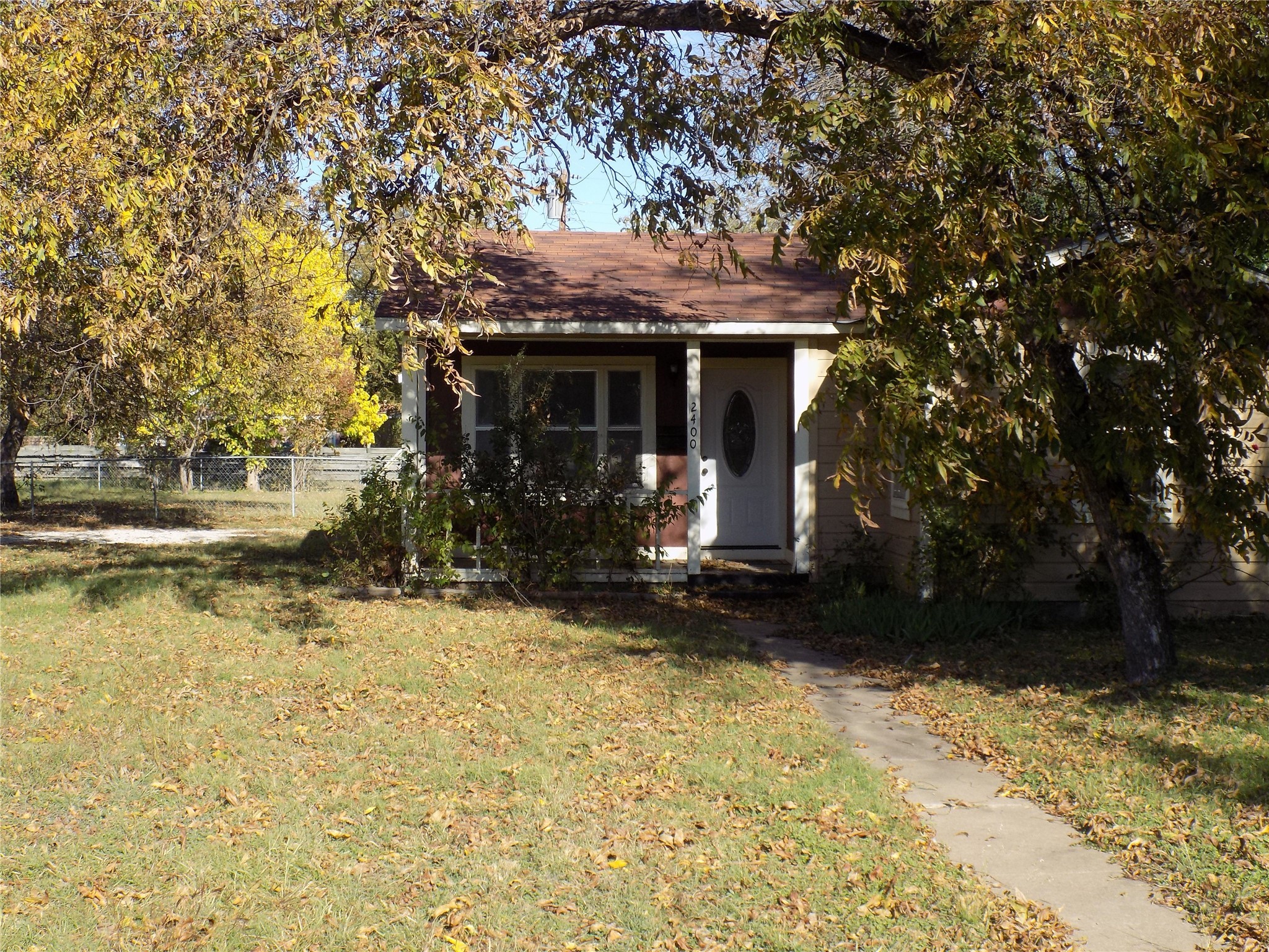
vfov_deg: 31.5
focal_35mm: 46
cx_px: 634
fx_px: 1686
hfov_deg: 41.2
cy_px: 476
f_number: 3.7
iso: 80
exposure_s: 1/400
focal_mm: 8.1
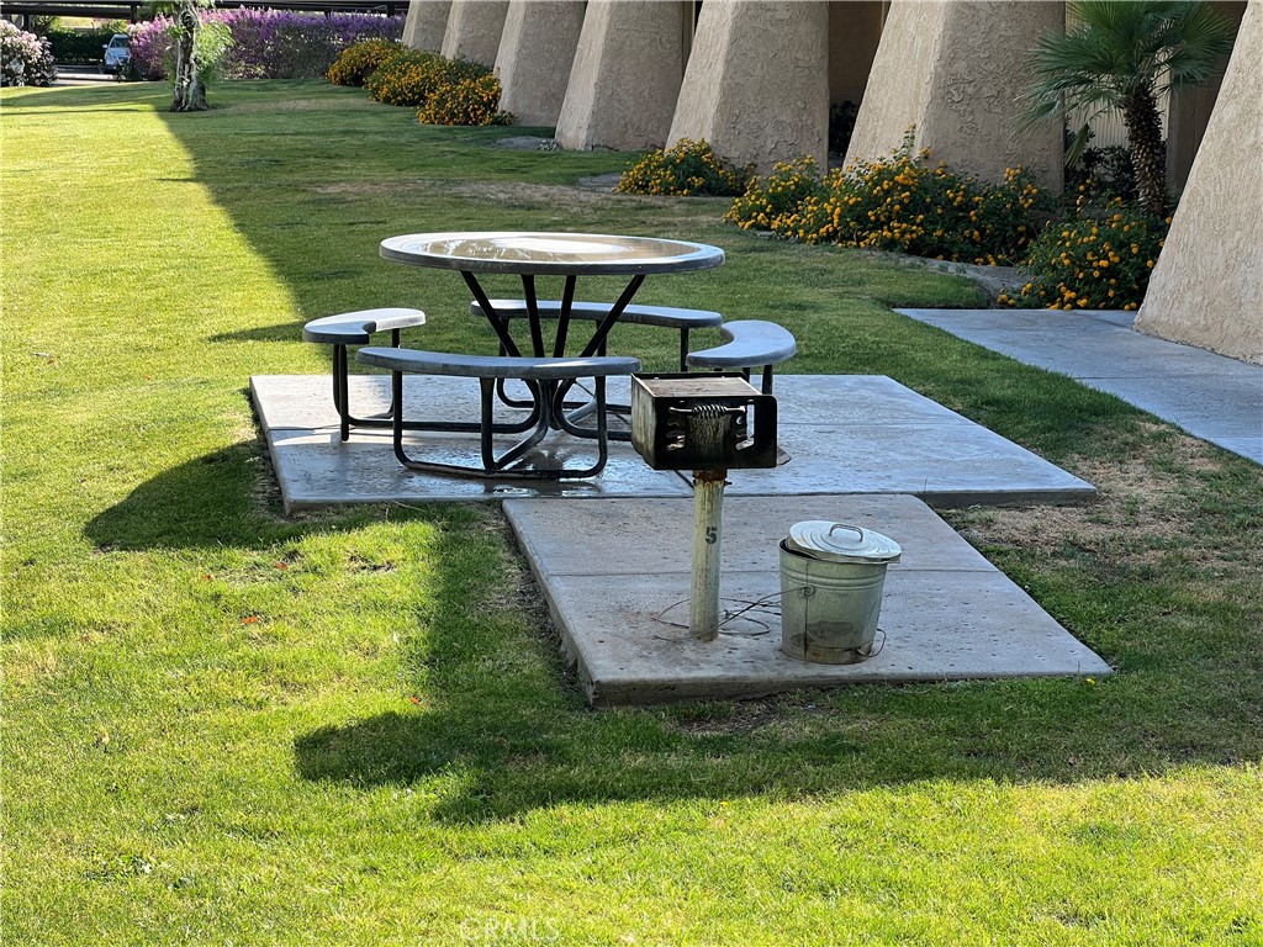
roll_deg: -1.1
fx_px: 2809
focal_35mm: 77
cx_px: 632
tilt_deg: -9.7
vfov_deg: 19.1
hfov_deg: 25.3
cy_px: 474
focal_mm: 9
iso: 32
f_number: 2.8
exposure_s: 1/245
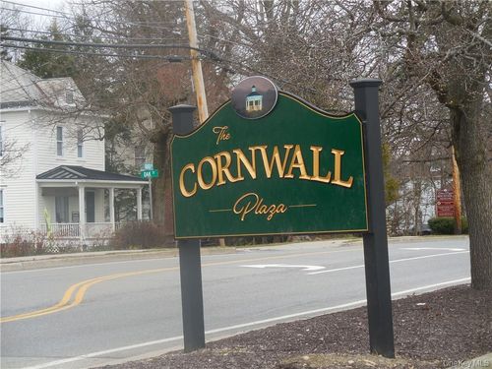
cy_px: 184
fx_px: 1848
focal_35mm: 130
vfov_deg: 11.4
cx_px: 246
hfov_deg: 15.2
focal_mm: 23.4
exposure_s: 1/250
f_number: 5.3
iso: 125
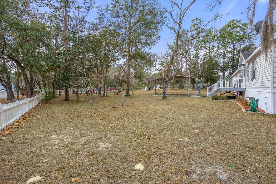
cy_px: 92
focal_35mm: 17
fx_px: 130
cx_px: 138
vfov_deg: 70.4
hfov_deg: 93.3
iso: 400
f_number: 8
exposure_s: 1/160
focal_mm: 17
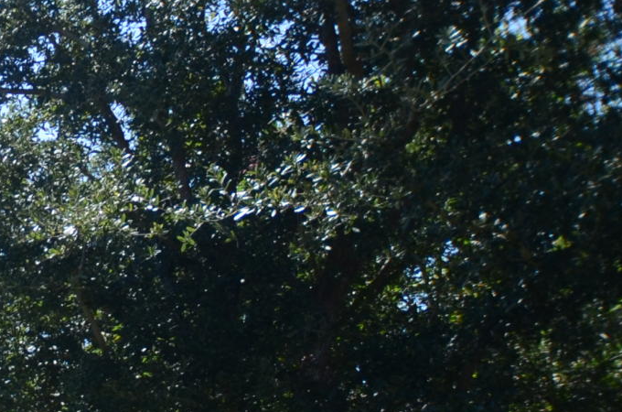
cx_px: -549
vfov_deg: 15.7
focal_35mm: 76
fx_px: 1312
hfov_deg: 19.0
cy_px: 704
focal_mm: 11.5
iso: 200
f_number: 3.5
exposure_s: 1/1250
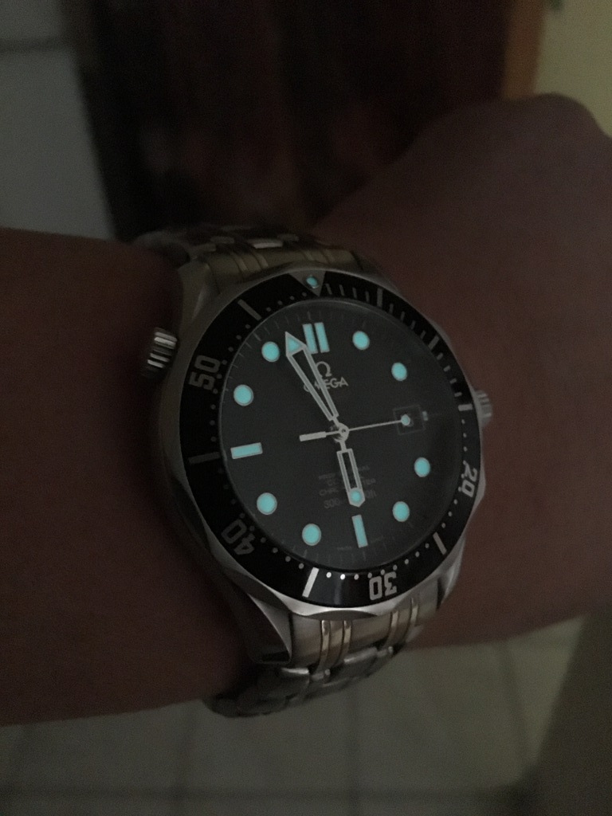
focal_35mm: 29
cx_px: 306
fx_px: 684
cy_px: 408
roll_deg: +2.4
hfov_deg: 48.2
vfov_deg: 61.7
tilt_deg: -39.1
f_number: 2.2
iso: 2000
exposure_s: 1/17
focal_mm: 4.15
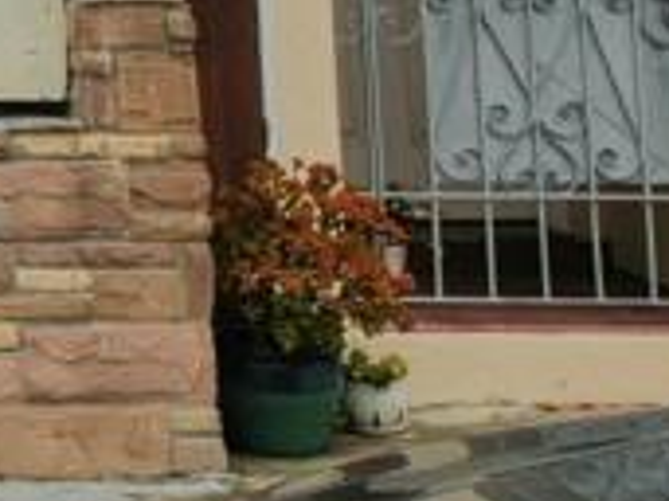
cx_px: -1092
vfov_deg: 8.2
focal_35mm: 168
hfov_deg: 9.9
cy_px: -634
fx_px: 3245
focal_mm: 14
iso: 100
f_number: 5
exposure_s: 1/320
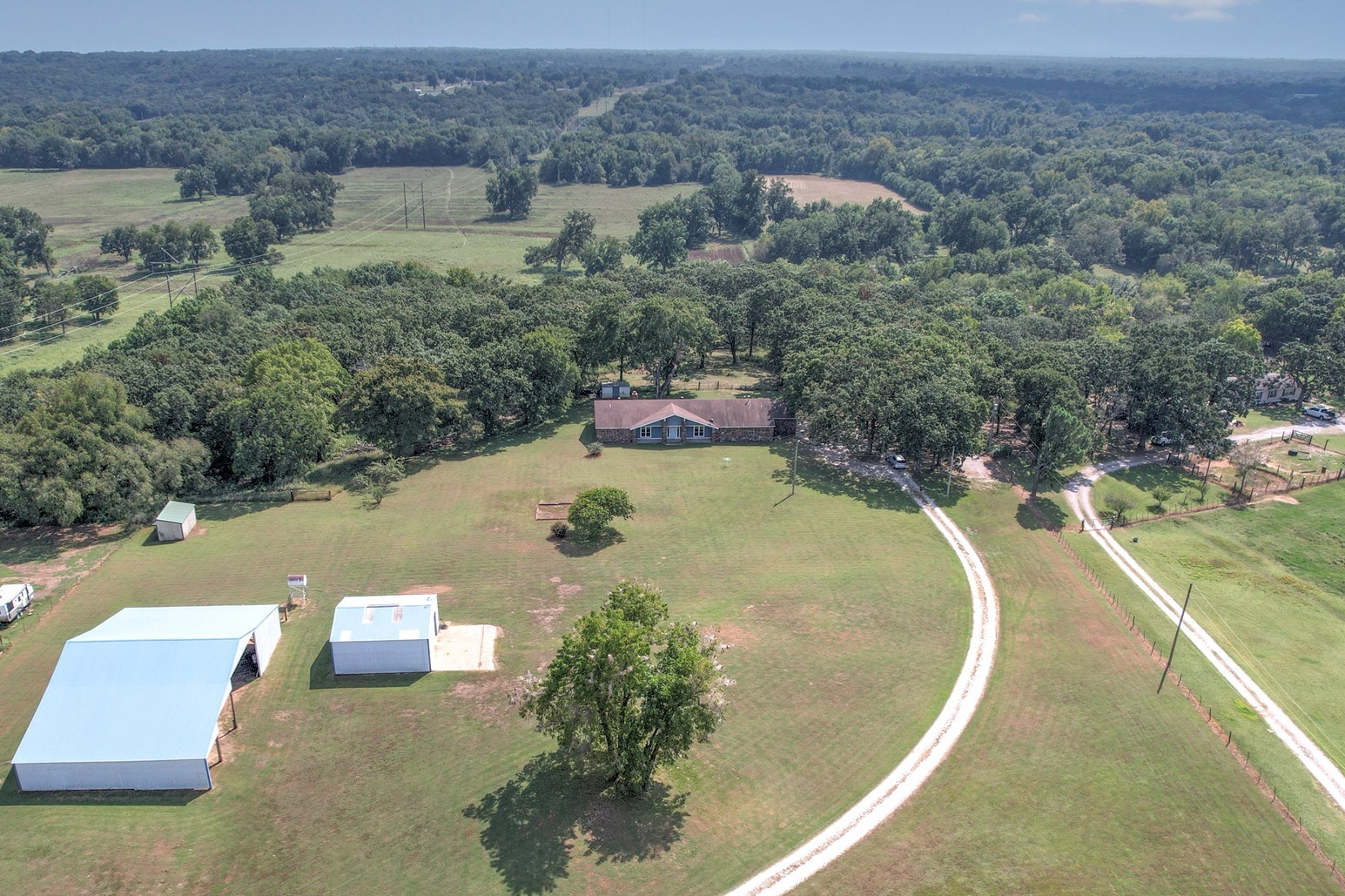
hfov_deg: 63.6
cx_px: 635
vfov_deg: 44.6
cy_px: 562
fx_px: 1083
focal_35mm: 29
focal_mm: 8.4
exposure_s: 1/2500
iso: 150
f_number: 2.8
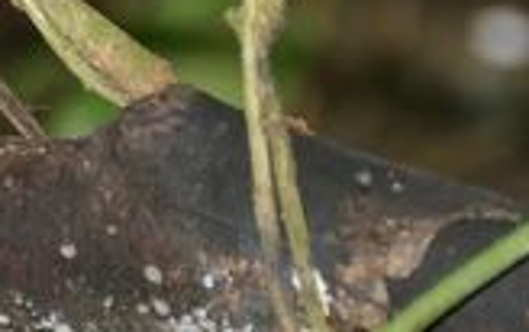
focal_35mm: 1369
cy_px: 71
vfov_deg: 1.0
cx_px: -794
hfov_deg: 1.5
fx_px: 19764
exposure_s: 1/80
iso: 200
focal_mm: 89.34
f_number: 4.5
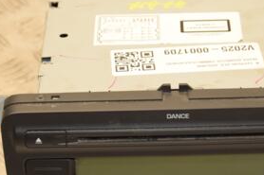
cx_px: 153
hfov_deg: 12.7
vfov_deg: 8.5
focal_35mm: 162
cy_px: 115
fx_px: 1187
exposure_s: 1/200
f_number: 5.6
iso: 800
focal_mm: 50
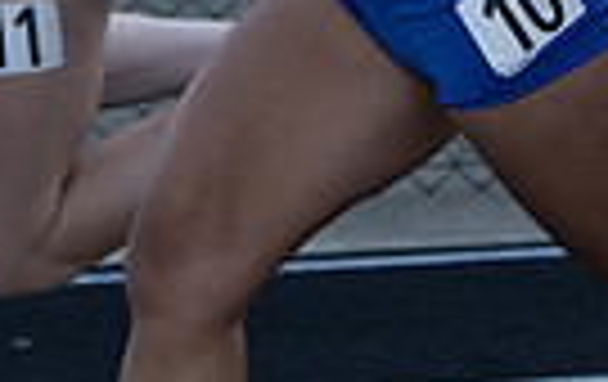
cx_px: 563
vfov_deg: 3.1
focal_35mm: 420
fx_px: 6974
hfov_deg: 5.0
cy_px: -539
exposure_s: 1/1000
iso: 1000
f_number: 5
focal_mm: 83
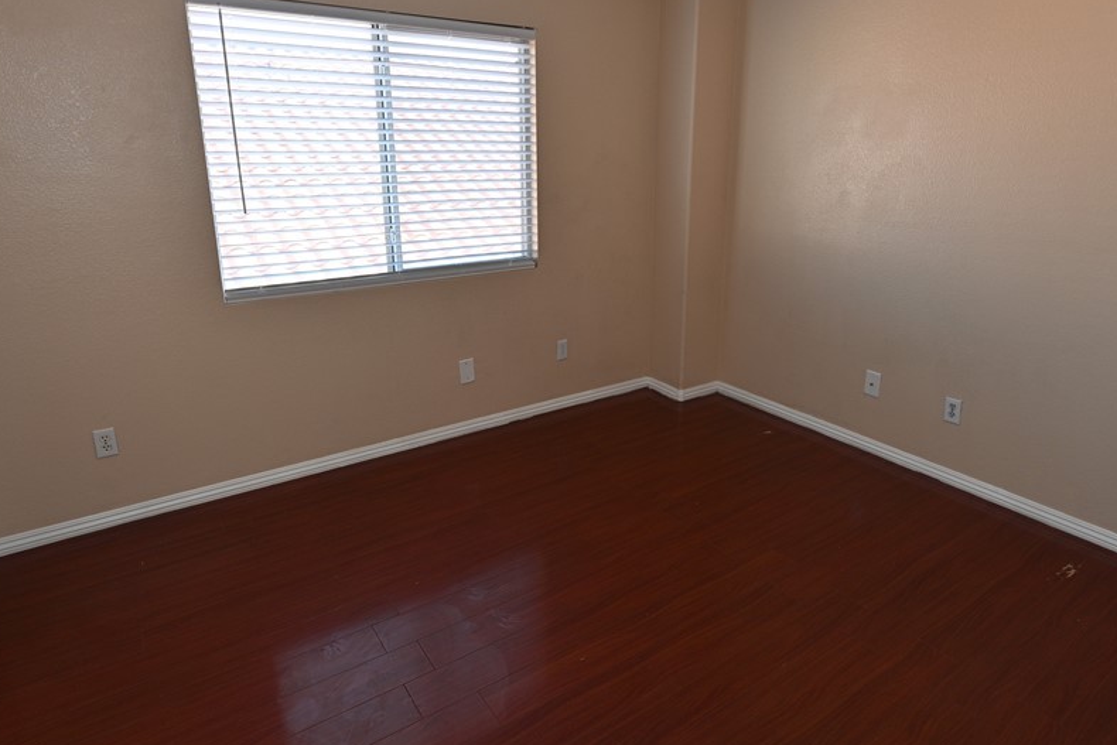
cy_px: 314
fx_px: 683
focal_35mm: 22
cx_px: 588
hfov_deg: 78.5
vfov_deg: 57.0
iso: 200
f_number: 5
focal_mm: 16
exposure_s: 1/100
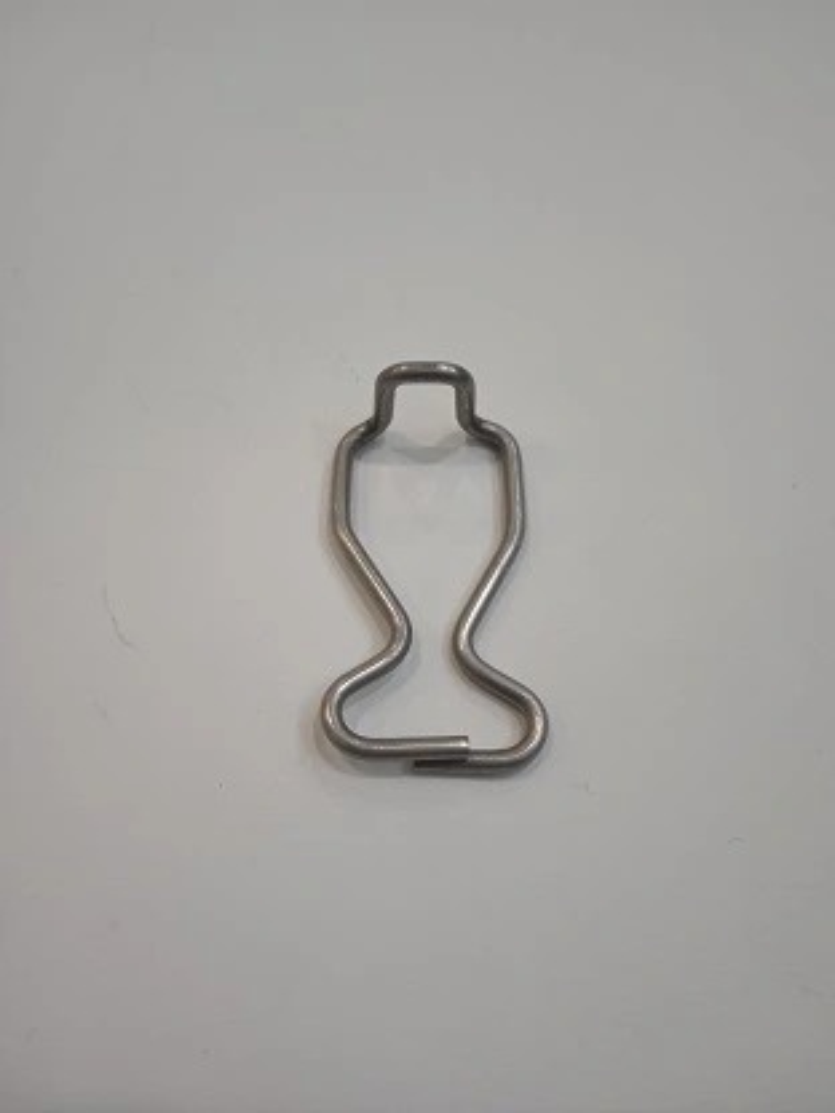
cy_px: 556
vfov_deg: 63.4
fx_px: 901
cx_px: 418
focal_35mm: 28
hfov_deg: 49.7
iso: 502
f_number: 2.2
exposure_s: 1/25
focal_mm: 3.43
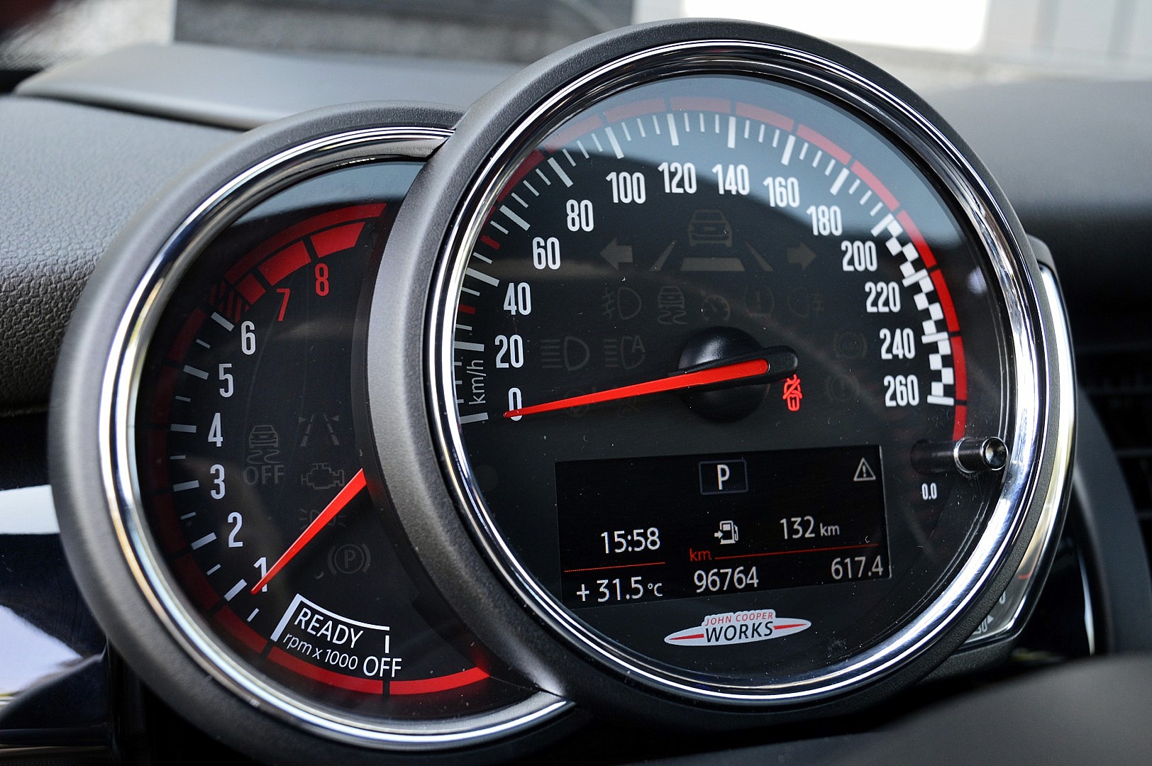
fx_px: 1247
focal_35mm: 39
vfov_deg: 34.2
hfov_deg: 49.6
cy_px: 383
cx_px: 576
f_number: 6.3
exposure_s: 1/60
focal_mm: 26
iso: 800
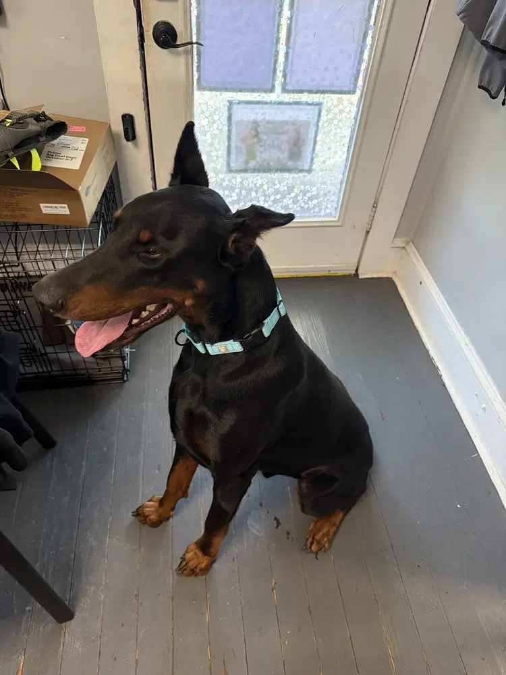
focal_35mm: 24
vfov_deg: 71.6
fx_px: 468
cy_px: 338
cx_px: 253
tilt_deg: -45.2
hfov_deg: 56.8
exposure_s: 1/60
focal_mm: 6.76
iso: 400
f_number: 1.78
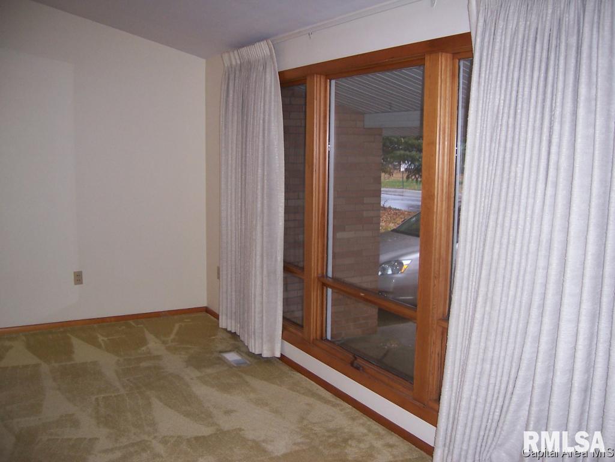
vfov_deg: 39.7
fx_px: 640
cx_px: 308
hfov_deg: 51.4
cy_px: 231
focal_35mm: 36
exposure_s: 1/60
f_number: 3
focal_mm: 6
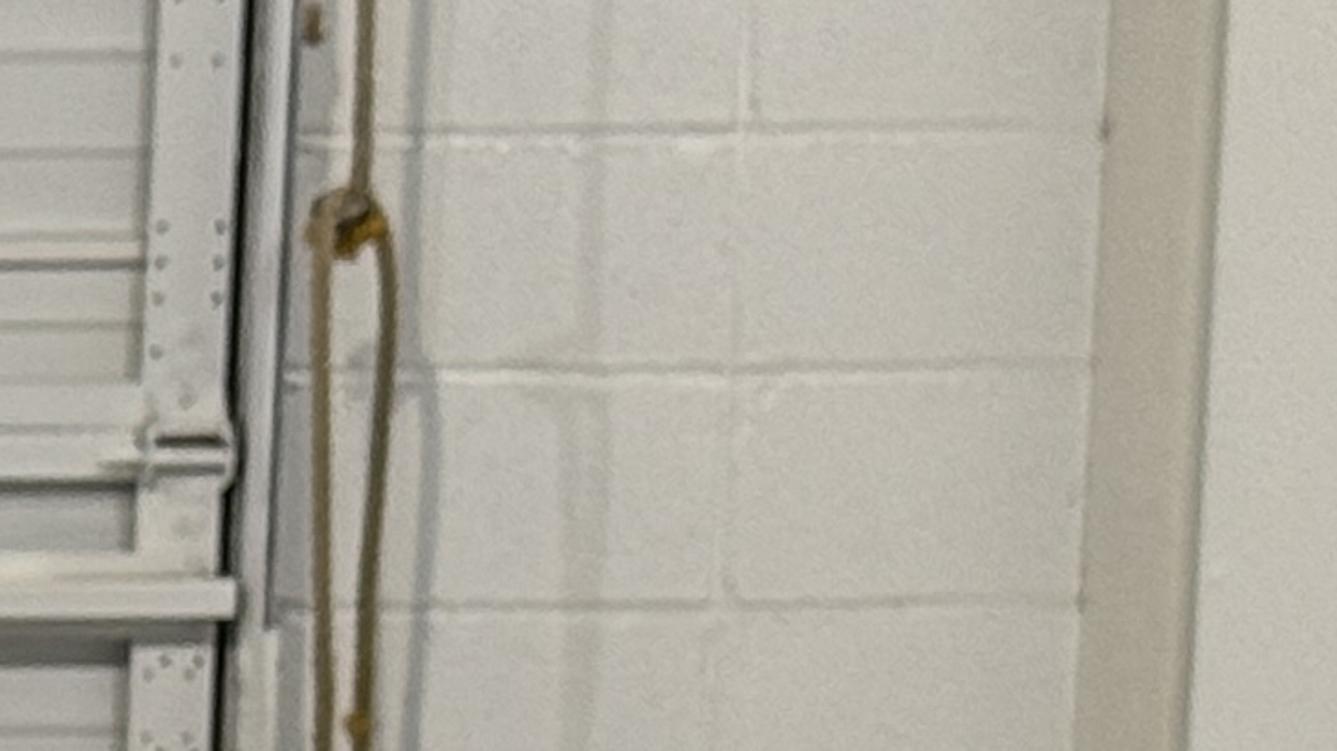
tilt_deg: -8.8
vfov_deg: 4.1
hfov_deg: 7.0
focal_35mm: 289
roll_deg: +0.1
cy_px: 1749
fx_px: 10242
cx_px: -1923
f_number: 1.78
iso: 100
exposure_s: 1/60
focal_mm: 6.76
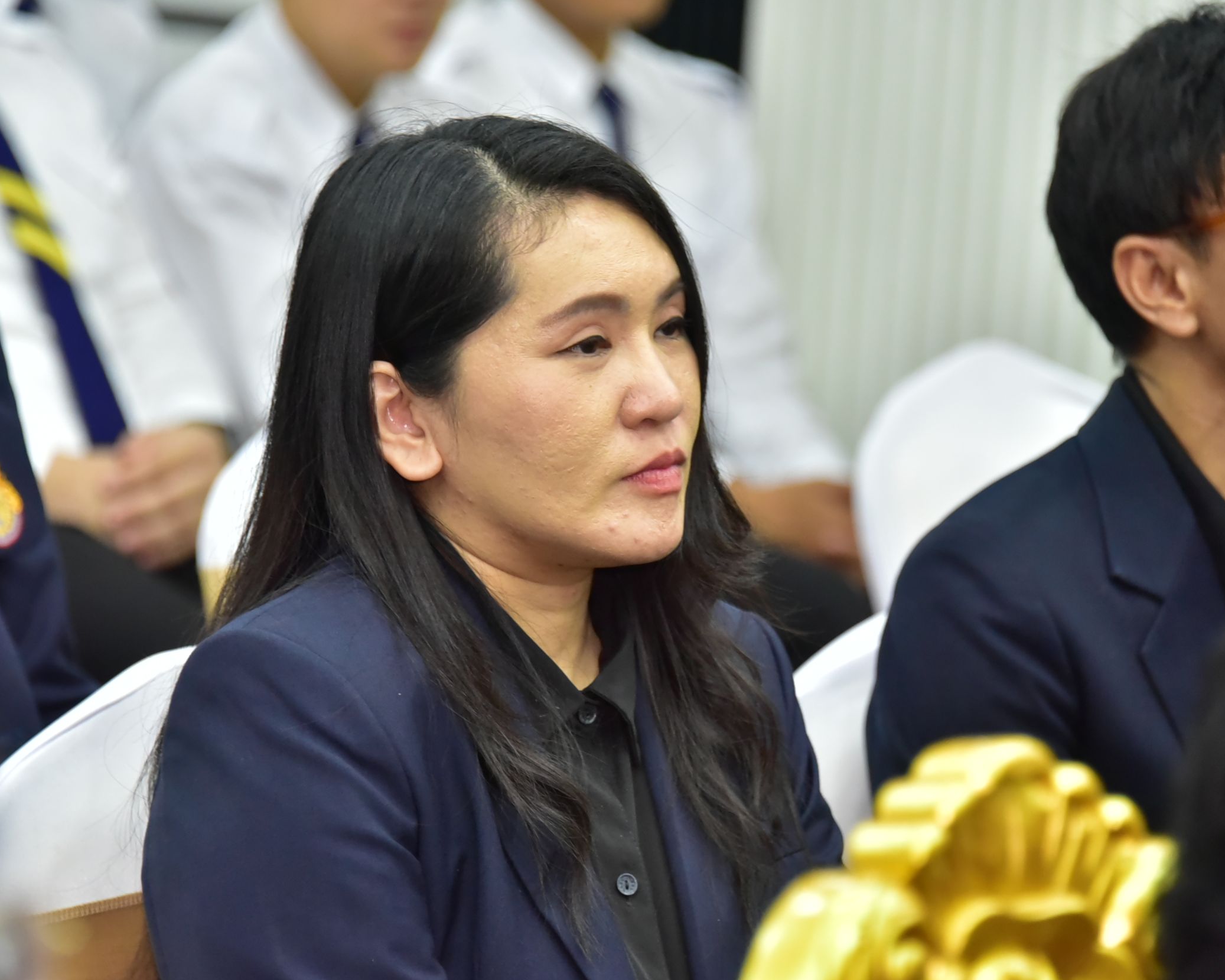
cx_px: 587
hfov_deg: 9.0
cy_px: 491
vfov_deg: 7.2
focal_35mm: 215
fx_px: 7795
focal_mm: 190
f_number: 5.6
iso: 4000
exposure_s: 1/200
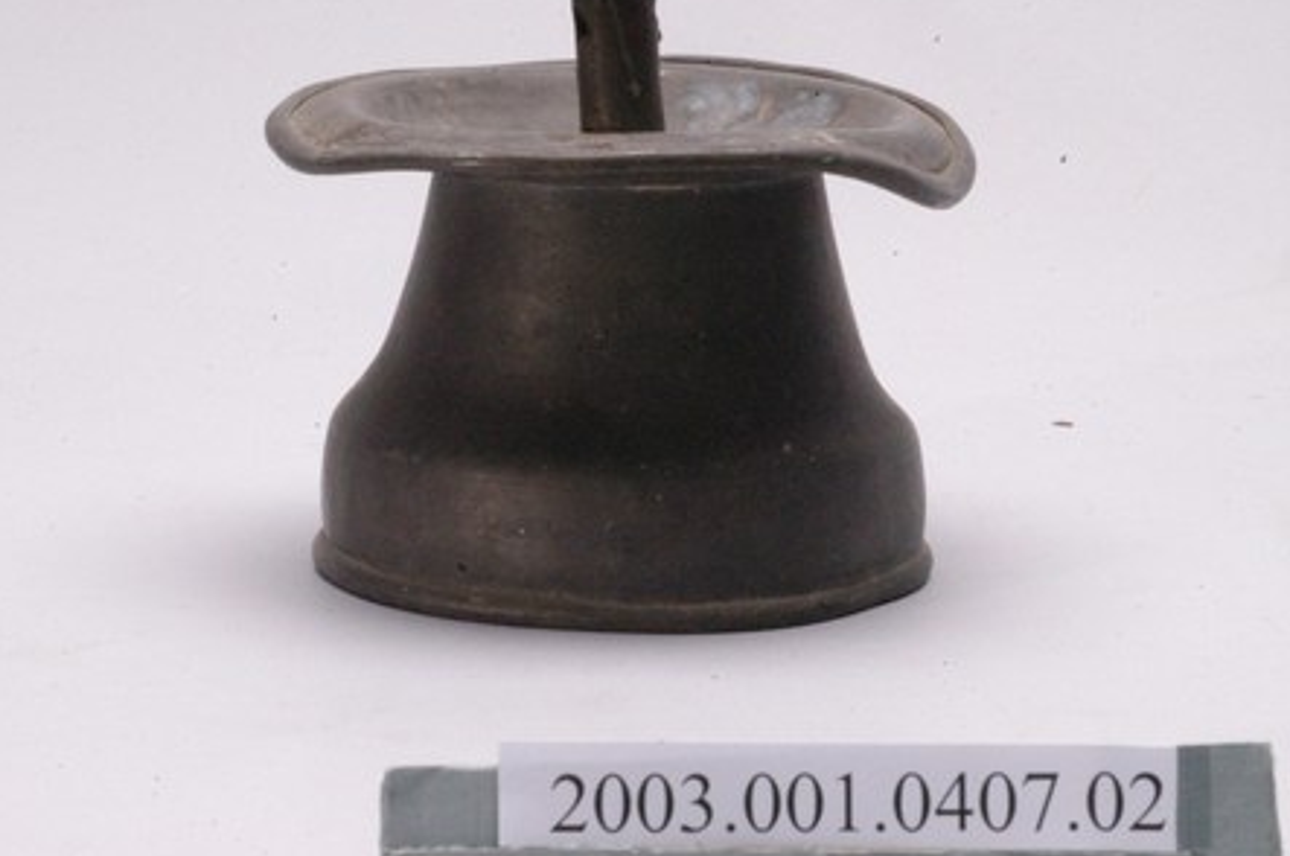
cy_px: 272
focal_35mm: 130
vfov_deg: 10.5
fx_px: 4652
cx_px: 594
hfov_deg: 15.8
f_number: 32
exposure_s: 1/125
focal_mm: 60
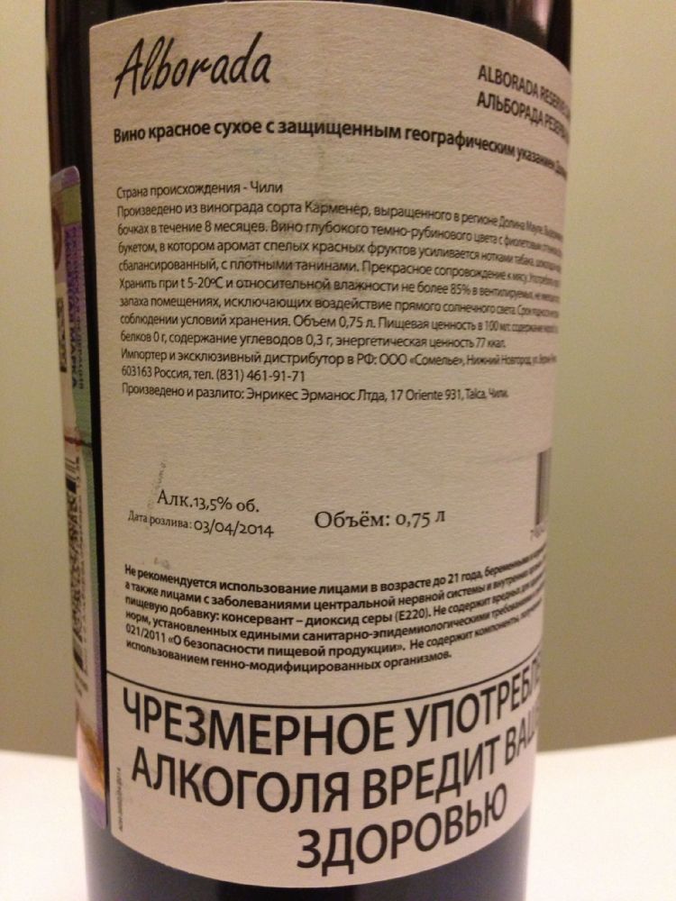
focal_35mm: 33
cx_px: 338
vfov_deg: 55.4
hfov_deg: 42.9
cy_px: 450
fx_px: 859
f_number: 2.4
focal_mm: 4.13
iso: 400
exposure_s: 1/15
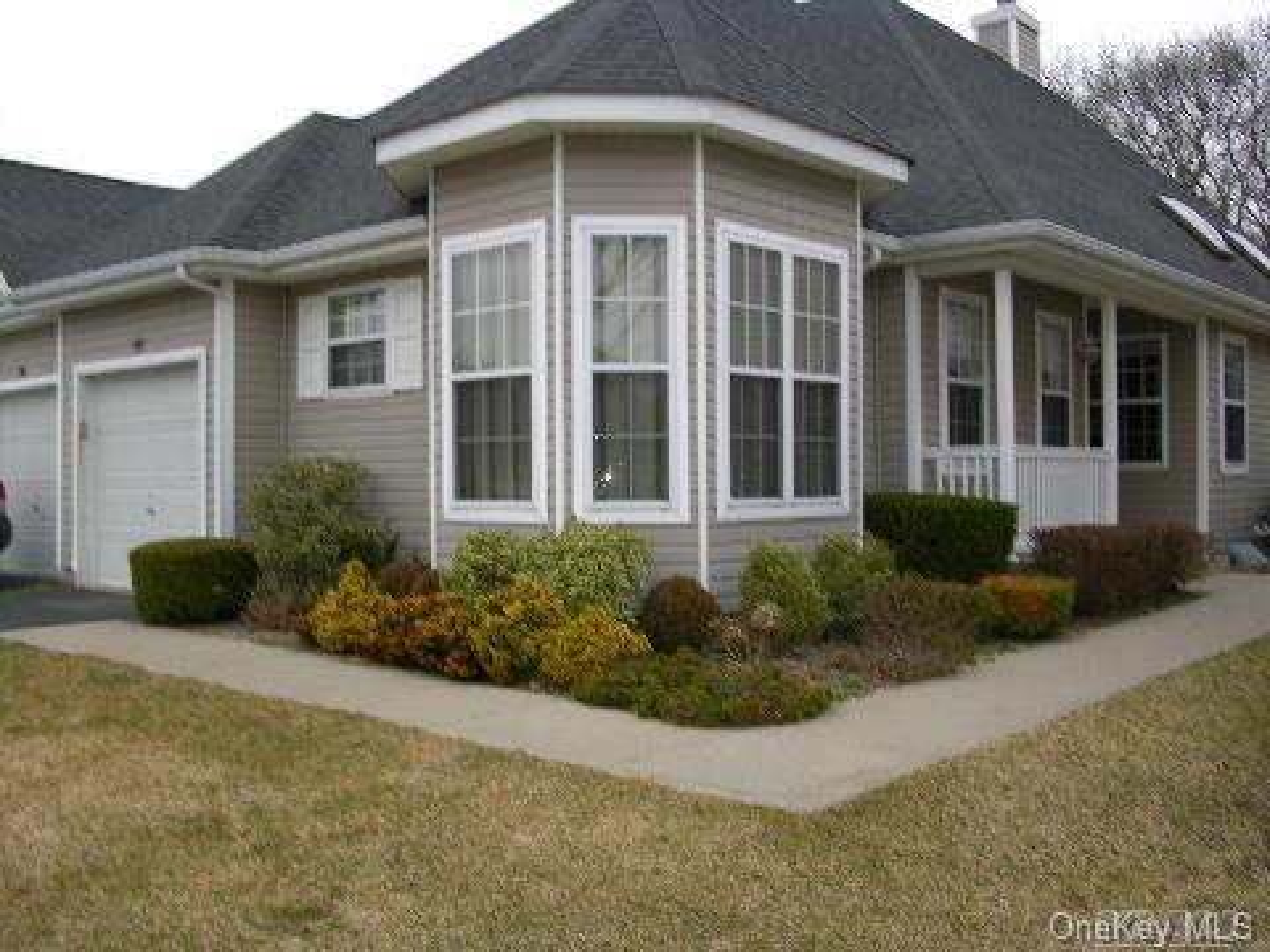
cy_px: 476
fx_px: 1284
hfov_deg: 52.6
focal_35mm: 35
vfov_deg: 40.7
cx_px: 635
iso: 50
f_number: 4.5
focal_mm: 9
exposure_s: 1/108
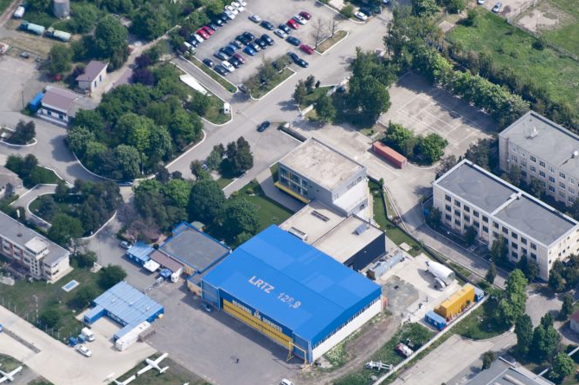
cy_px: 252
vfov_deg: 2.7
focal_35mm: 505
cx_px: 224
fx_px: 8110
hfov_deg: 4.1
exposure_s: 1/640
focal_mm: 220
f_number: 8
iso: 200
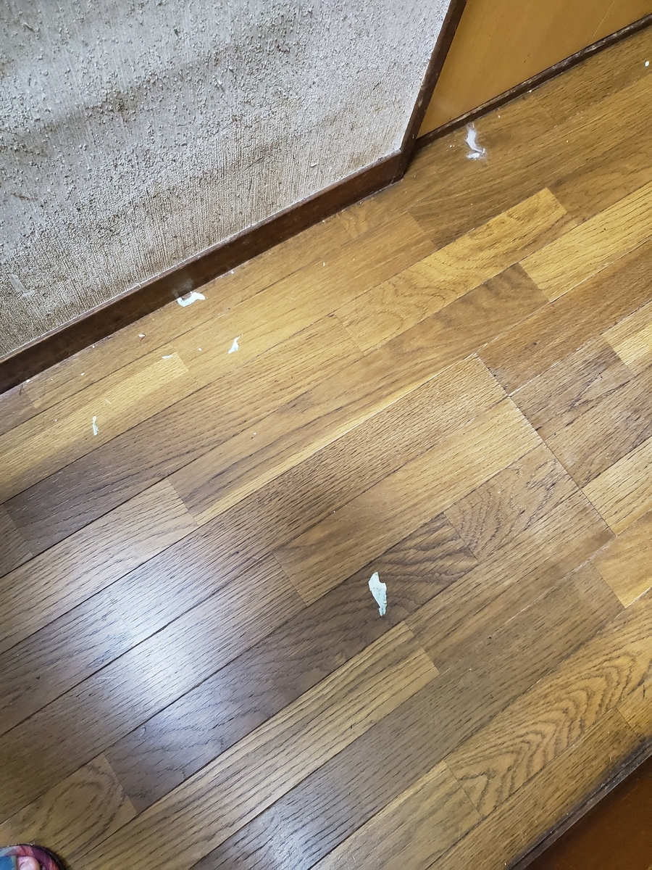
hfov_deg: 53.1
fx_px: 653
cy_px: 435
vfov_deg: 67.3
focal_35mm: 26
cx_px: 326
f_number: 1.5
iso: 800
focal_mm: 4.3
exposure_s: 1/50
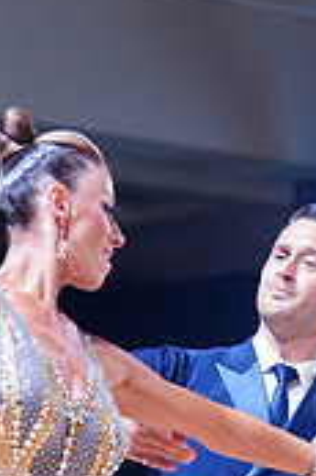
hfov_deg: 5.8
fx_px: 3100
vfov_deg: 8.5
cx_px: 213
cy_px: 737
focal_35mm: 235
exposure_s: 1/500
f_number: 2.8
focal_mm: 70
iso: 1250
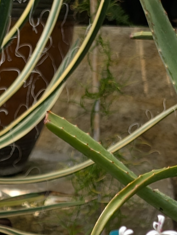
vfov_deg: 16.7
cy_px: 442
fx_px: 640
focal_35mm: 94
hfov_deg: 15.2
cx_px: -41
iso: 22
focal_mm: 6.9
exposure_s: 1/155
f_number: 1.68
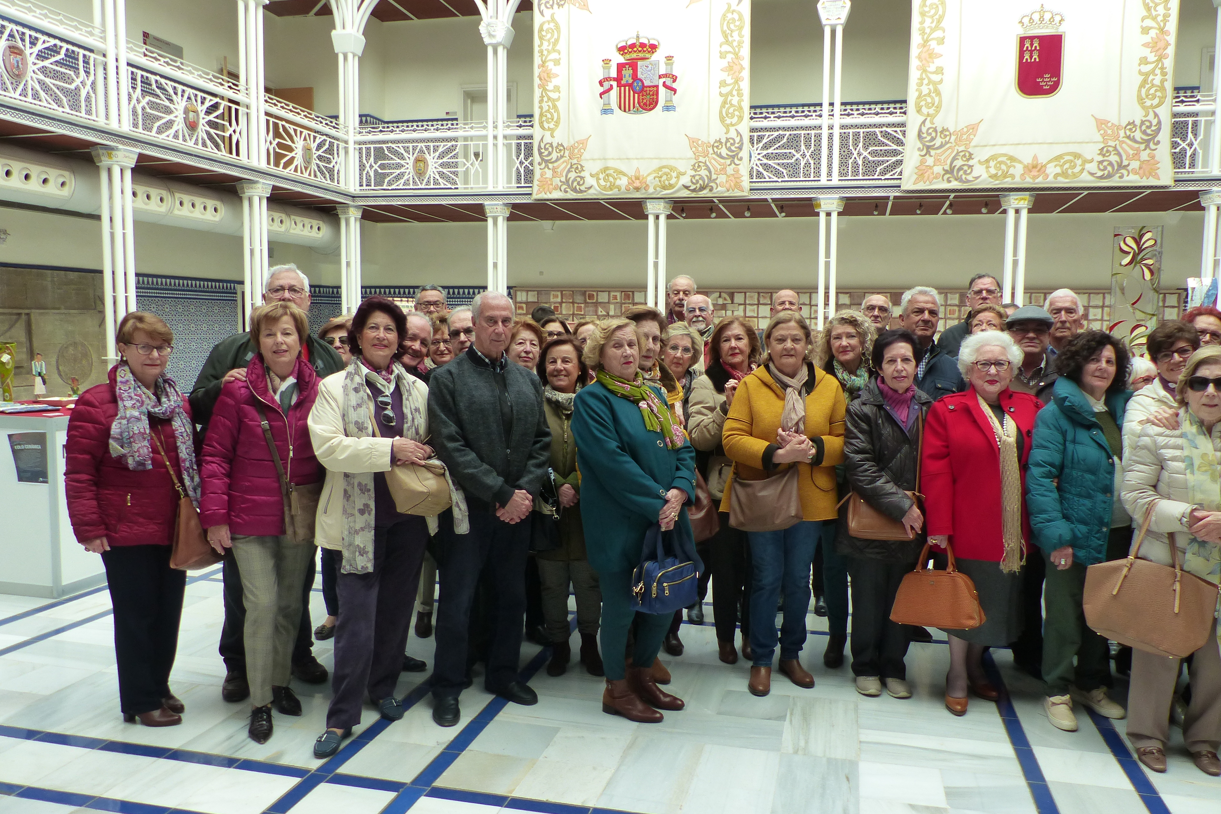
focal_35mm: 27
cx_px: 631
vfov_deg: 47.9
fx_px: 916
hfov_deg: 67.4
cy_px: 423
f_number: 2.8
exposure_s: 1/100
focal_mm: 4.5
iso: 160
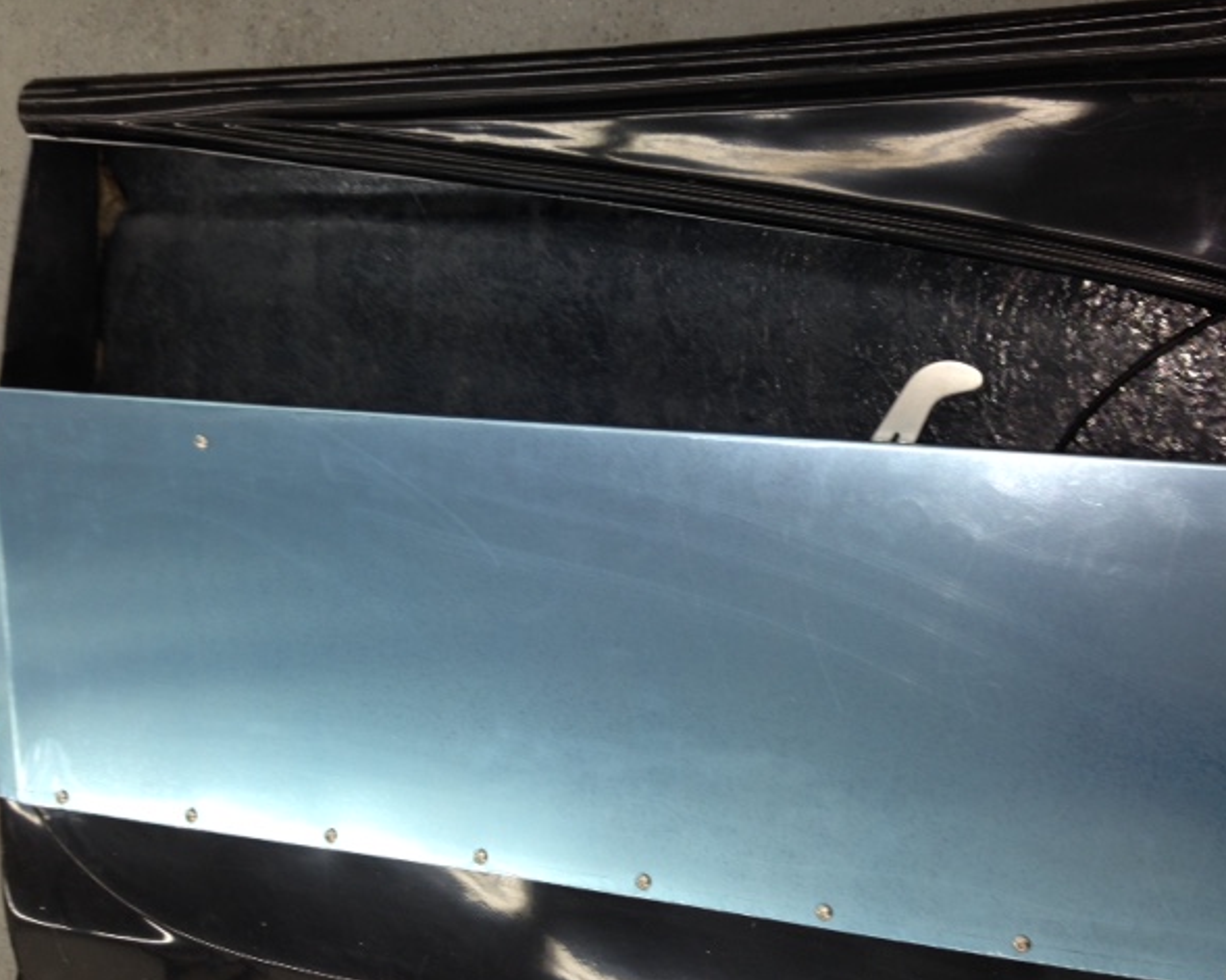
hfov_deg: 51.5
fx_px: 1270
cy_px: 489
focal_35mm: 35
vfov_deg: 42.2
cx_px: 606
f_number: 2.4
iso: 50
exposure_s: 1/41
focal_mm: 4.12
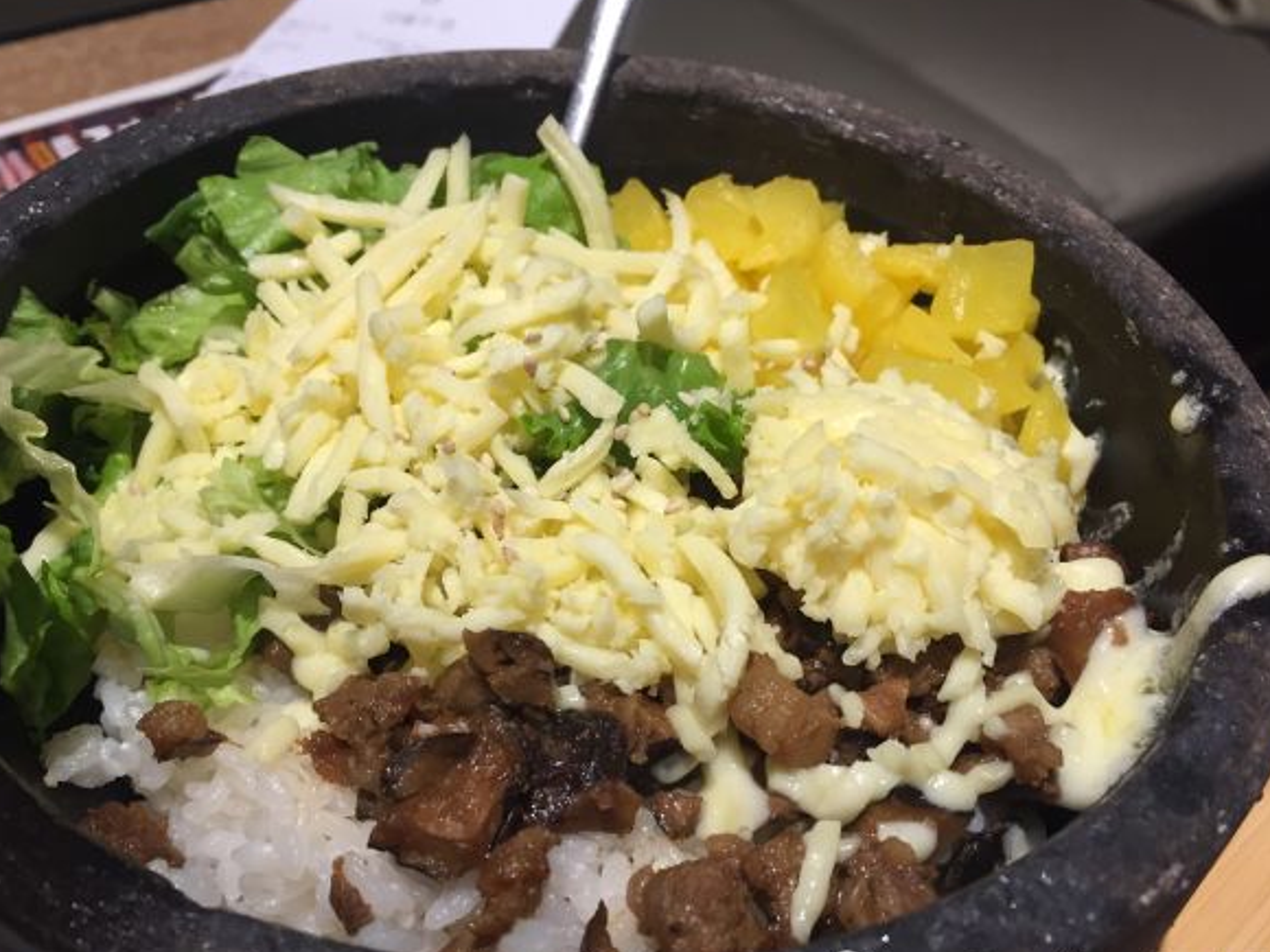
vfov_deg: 40.6
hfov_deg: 52.6
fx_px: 1284
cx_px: 591
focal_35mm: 35
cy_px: 542
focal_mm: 4.15
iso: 40
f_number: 2.2
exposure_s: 1/33
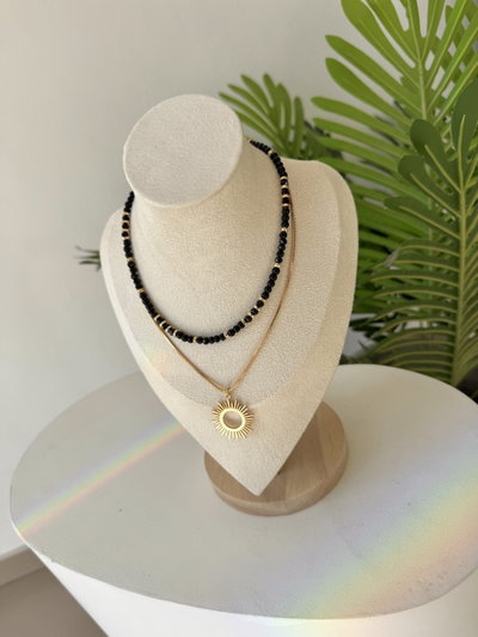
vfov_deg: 71.6
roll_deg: +17.4
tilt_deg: -28.1
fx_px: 442
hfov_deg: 56.8
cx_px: 239
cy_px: 318
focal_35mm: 24
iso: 80
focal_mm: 6.76
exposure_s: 1/1076
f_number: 1.78
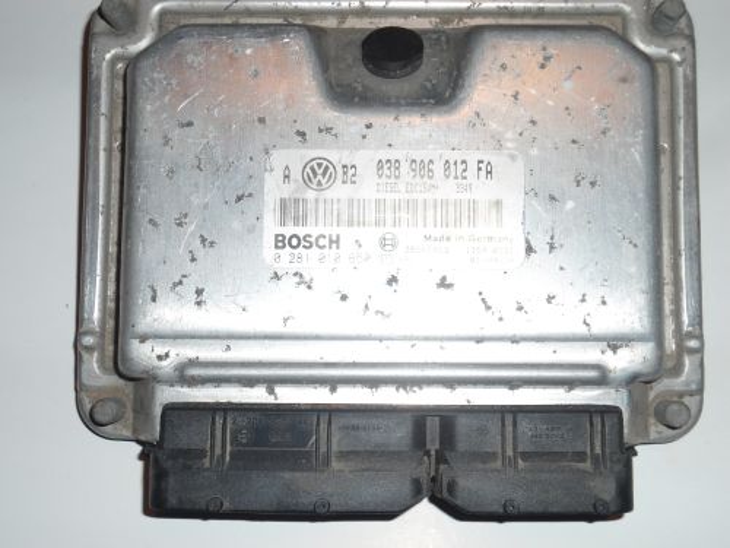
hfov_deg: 42.9
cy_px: 274
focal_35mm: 44
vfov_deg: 32.9
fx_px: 928
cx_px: 365
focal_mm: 7.9
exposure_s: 1/50
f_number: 3.5
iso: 80
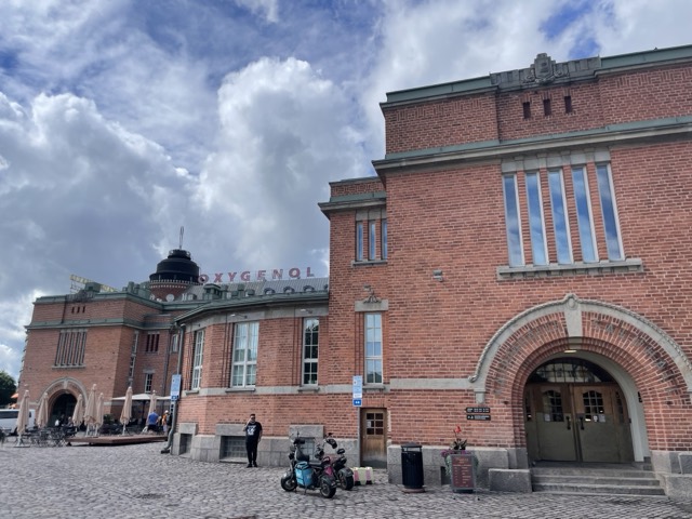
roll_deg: +0.3
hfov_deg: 67.3
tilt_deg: +16.5
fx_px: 520
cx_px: 346
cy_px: 260
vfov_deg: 53.1
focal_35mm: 26
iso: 32
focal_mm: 4.2
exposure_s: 1/5291
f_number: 1.6
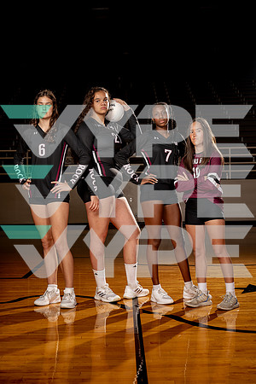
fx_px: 587
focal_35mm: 55
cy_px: 192
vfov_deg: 36.2
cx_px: 128
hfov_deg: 24.6
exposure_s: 1/250
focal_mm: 55
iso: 100
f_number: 5.6
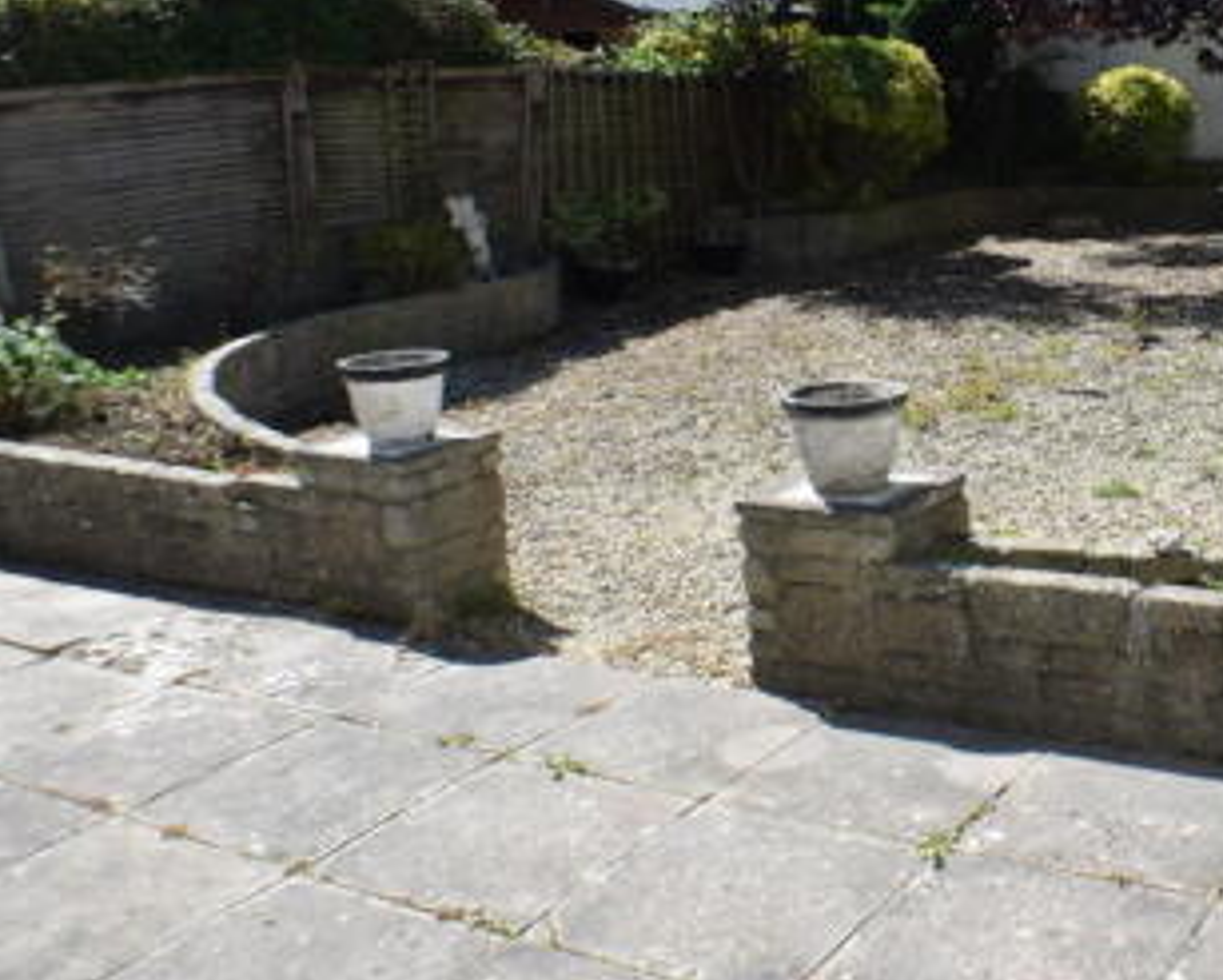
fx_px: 1956
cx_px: 1109
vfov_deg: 27.9
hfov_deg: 32.9
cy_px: 325
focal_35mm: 54
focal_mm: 18
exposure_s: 1/320
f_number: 9
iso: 200
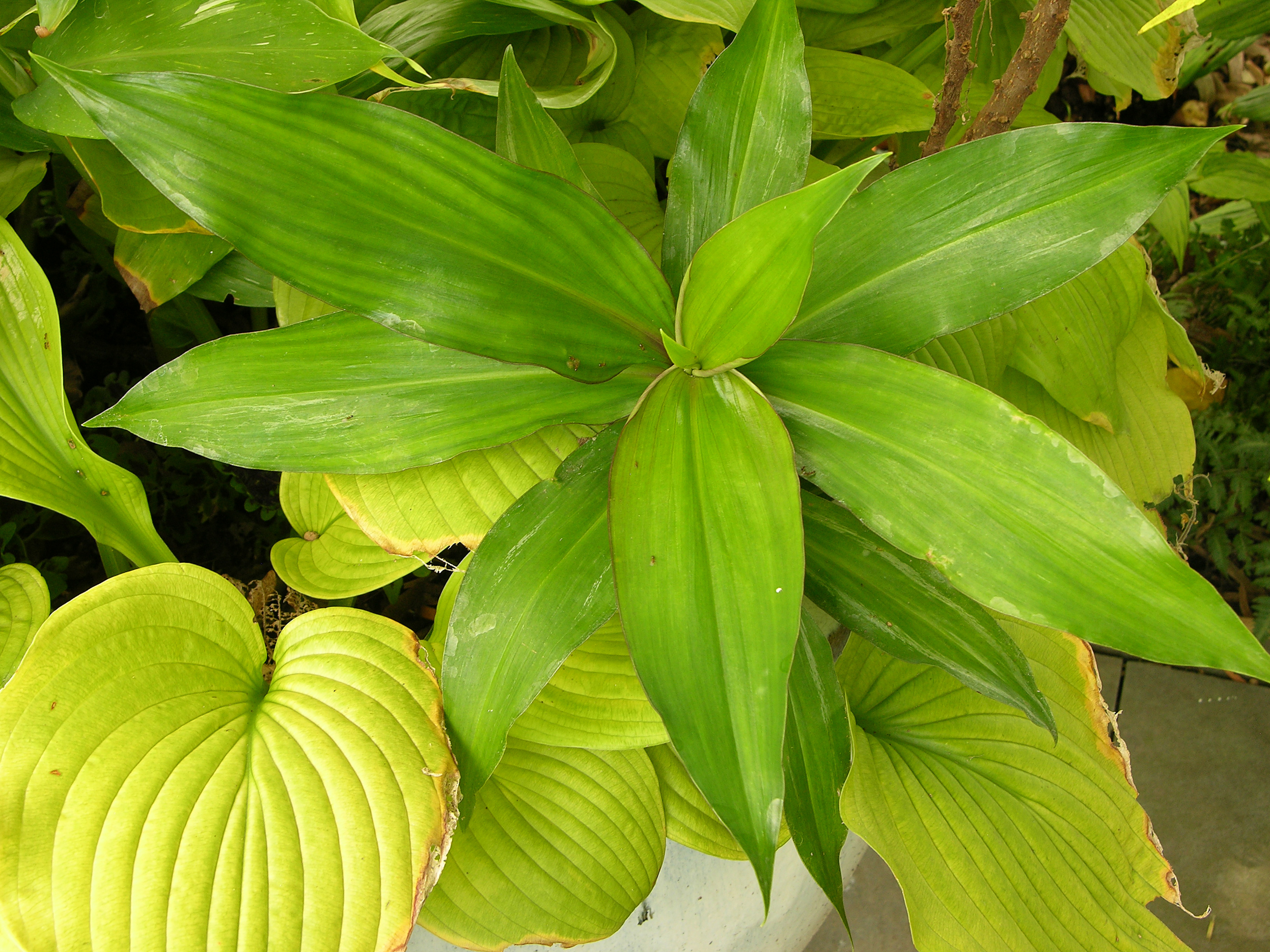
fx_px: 5760
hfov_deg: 12.6
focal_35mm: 157
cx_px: 635
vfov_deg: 9.5
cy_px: 476
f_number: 5.7
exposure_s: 1/9.7
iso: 50
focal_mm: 15.7
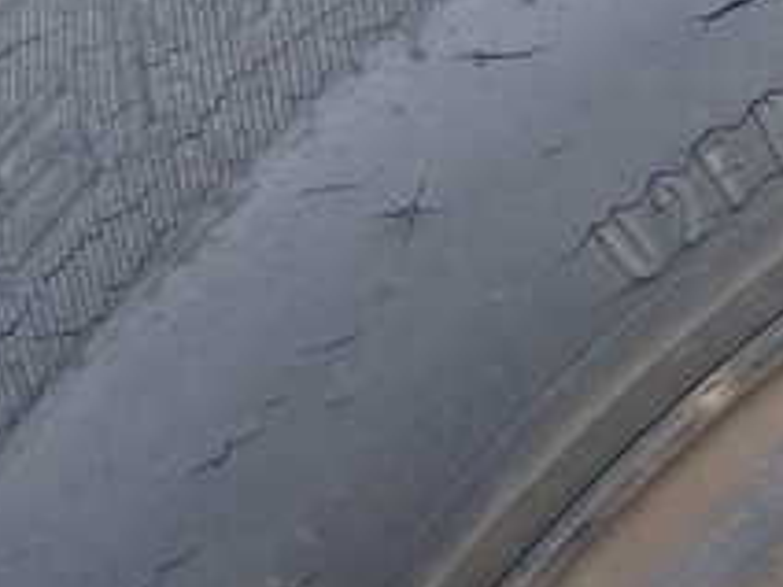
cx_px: 694
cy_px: -133
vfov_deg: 12.4
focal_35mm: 116
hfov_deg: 16.8
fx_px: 2624
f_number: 2.8
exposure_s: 1/125
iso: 1000
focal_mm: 7.31
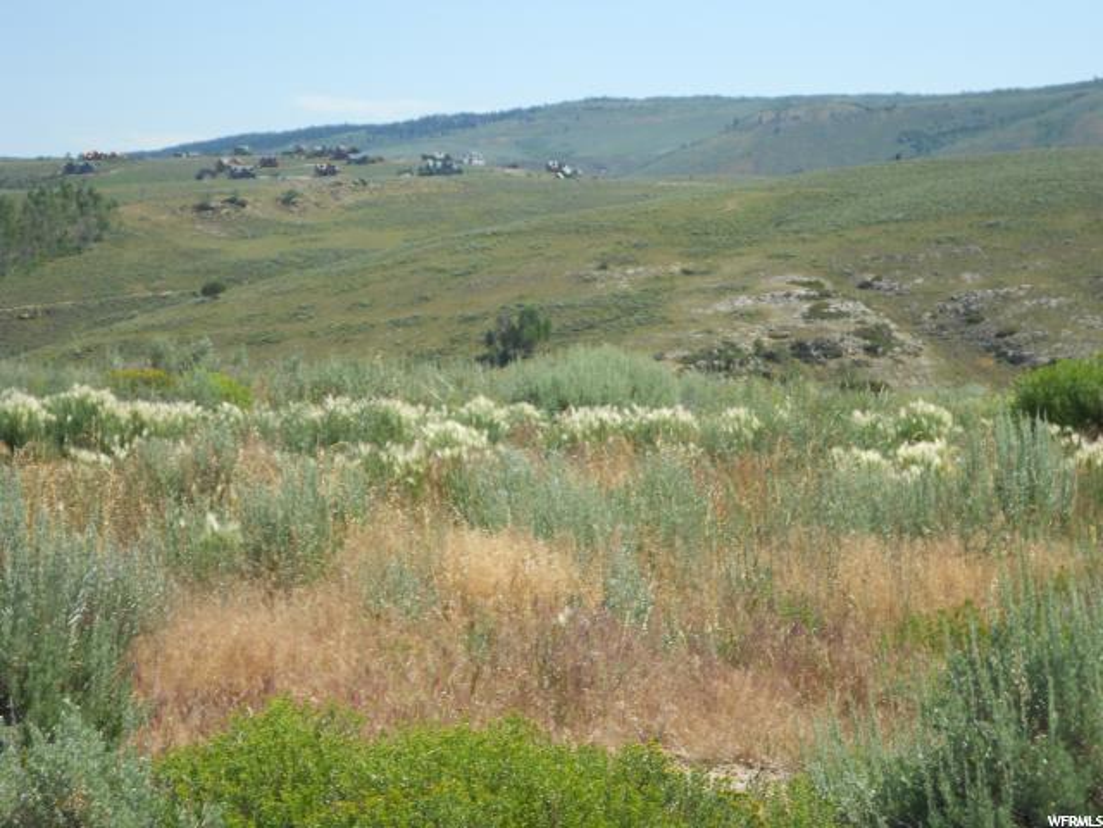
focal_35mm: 99
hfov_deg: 19.8
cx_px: 552
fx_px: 3155
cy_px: 414
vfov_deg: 14.9
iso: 80
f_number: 5.5
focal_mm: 17.6
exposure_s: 1/320
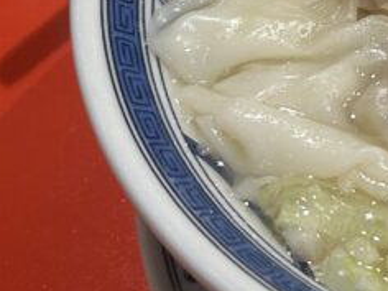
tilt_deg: -47.1
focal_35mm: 113
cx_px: 658
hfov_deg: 15.4
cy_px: -72
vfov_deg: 12.7
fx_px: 1267
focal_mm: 5.7
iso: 125
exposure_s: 1/100
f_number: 1.5
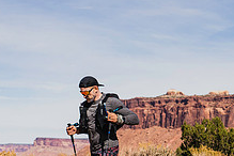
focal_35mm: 121
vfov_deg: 11.3
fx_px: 786
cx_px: 198
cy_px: 111
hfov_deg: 16.8
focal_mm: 43
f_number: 4.5
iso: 160
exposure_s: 1/1250
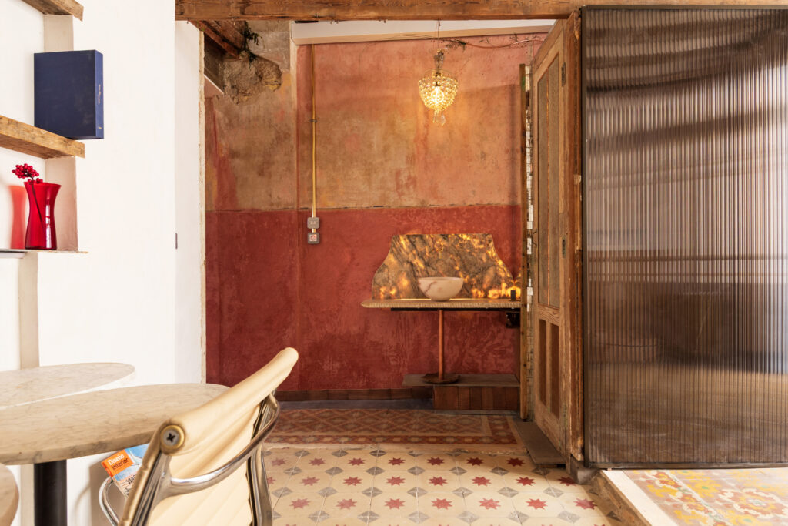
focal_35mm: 21
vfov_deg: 59.5
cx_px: 394
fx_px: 460
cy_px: 263
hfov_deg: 81.2
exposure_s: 15
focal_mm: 14
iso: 100
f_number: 8
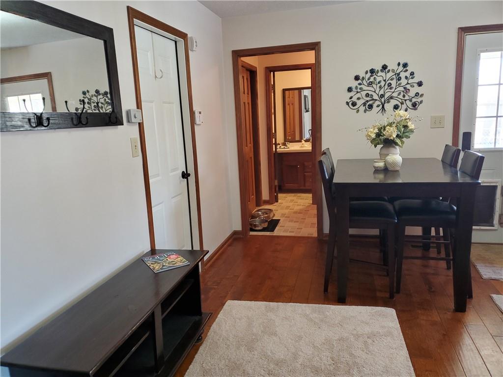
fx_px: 378
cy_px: 188
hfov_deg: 67.3
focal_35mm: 26
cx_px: 252
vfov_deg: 53.1
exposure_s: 1/39
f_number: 1.5
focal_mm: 4.3
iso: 250
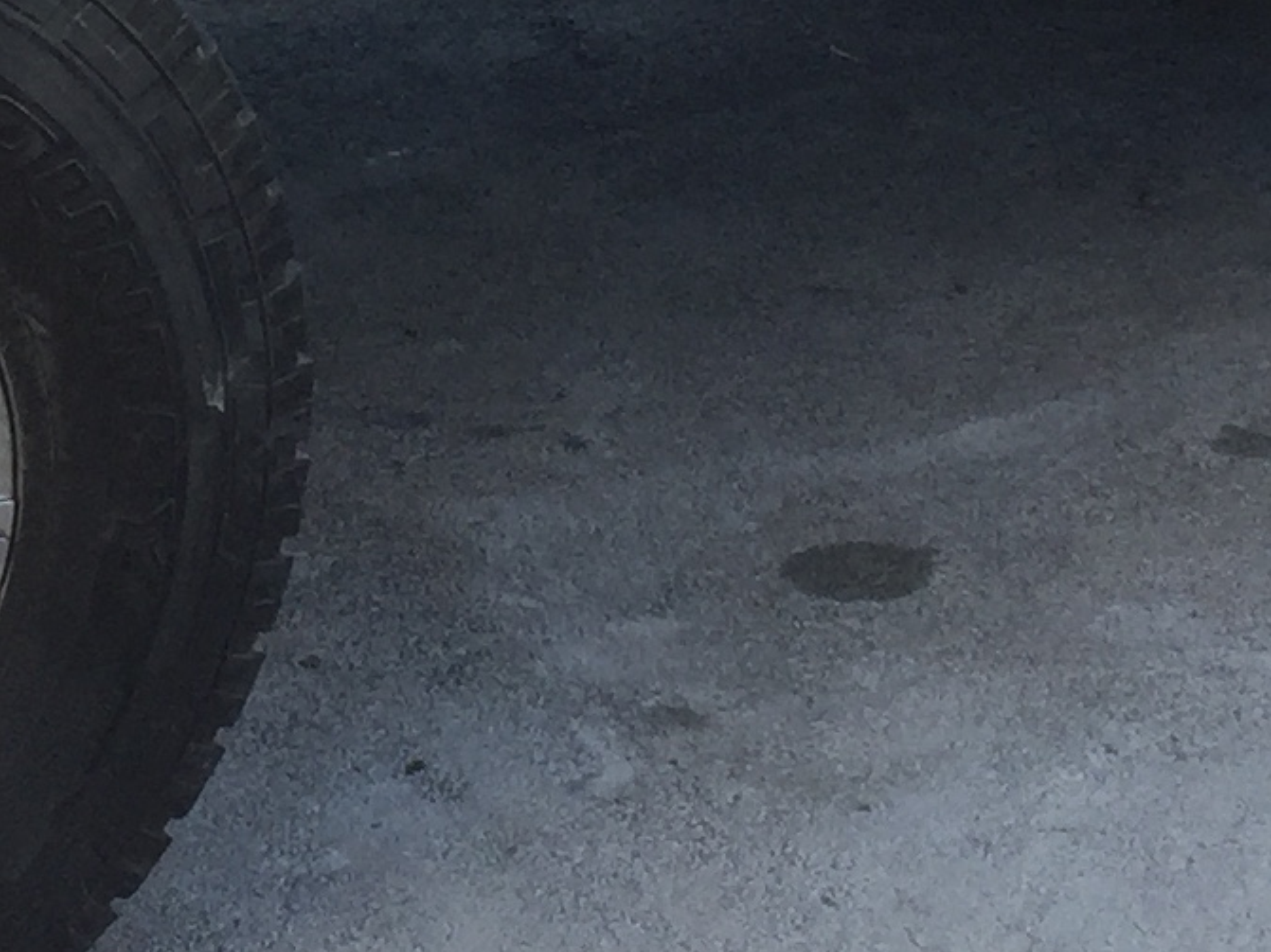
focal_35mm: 141
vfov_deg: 10.0
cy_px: -714
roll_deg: -1.1
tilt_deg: -9.8
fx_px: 5176
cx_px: 362
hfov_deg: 14.0
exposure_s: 1/527
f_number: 2.2
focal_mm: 4.15
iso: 32
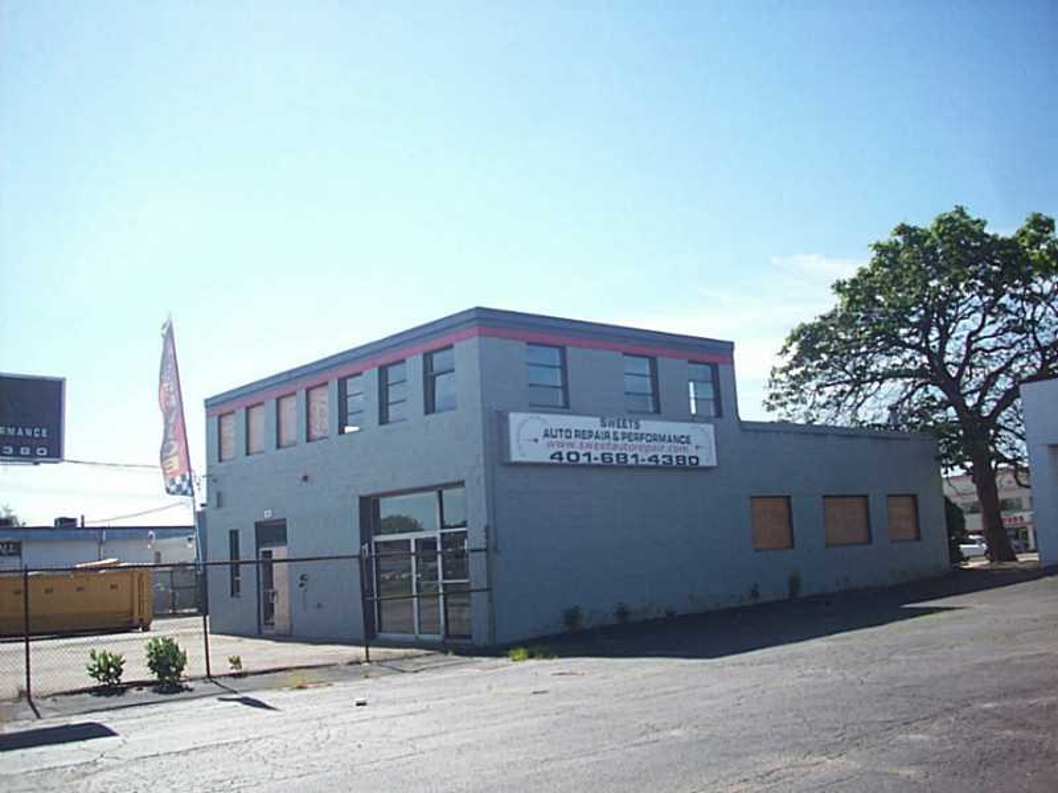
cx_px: 529
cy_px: 396
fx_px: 1131
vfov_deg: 38.7
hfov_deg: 50.1
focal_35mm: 37
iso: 80
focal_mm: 6.2
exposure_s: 1/229
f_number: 5.6
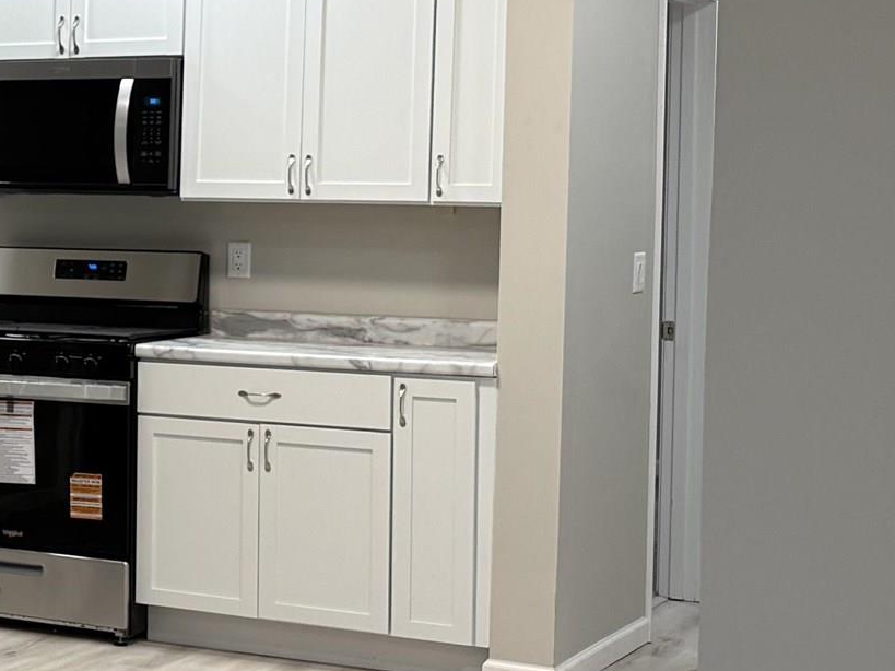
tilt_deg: -2.4
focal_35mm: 90
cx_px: -425
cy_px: 266
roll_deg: -0.6
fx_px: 2327
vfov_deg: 16.4
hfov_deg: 19.2
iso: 100
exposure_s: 1/120
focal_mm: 6.76
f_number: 1.78
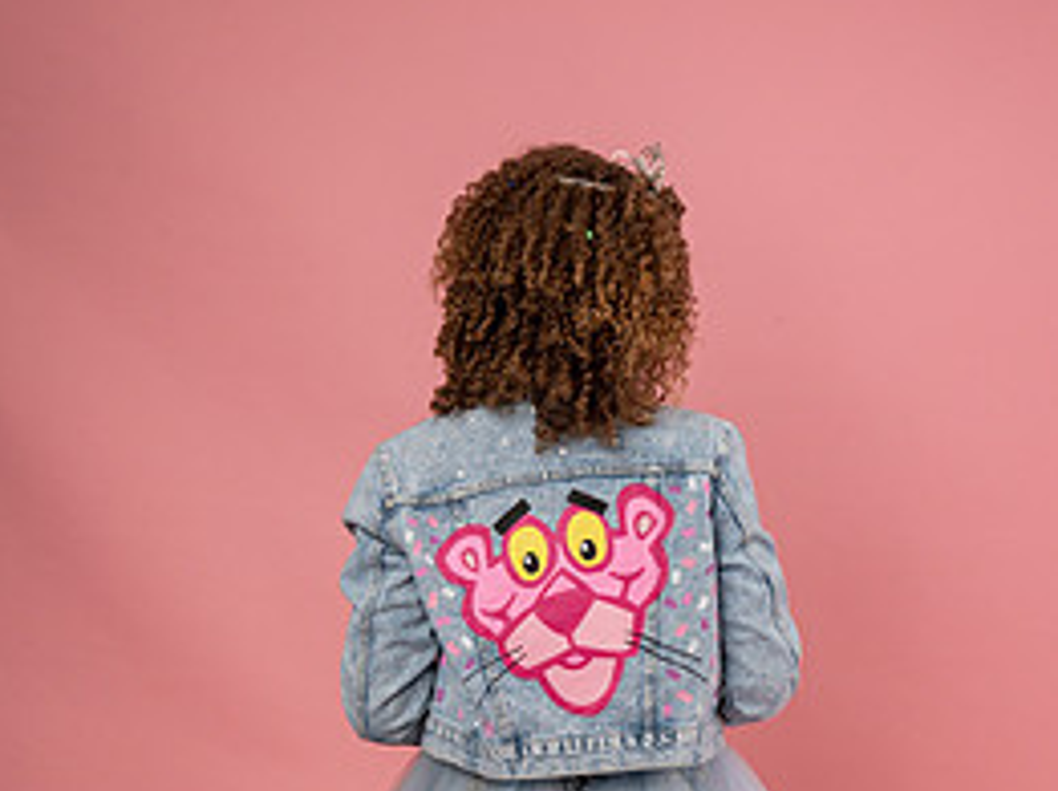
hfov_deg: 23.6
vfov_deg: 17.4
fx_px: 2533
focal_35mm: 83
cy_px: 775
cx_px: 588
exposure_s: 1/200
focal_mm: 50
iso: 500
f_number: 11
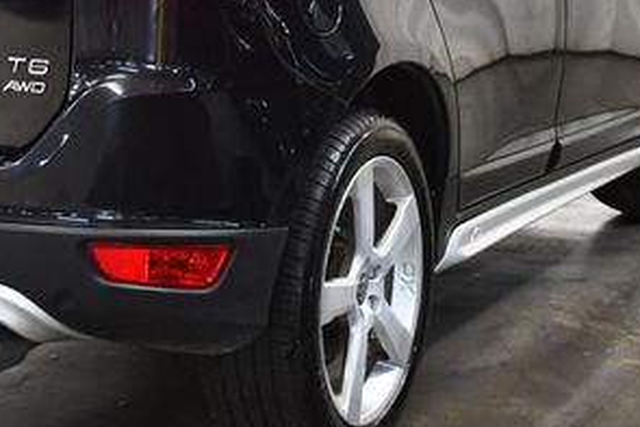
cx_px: 115
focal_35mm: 113
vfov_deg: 12.1
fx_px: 2010
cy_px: 41
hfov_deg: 17.9
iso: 1400
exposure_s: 1/125
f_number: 4
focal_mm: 26
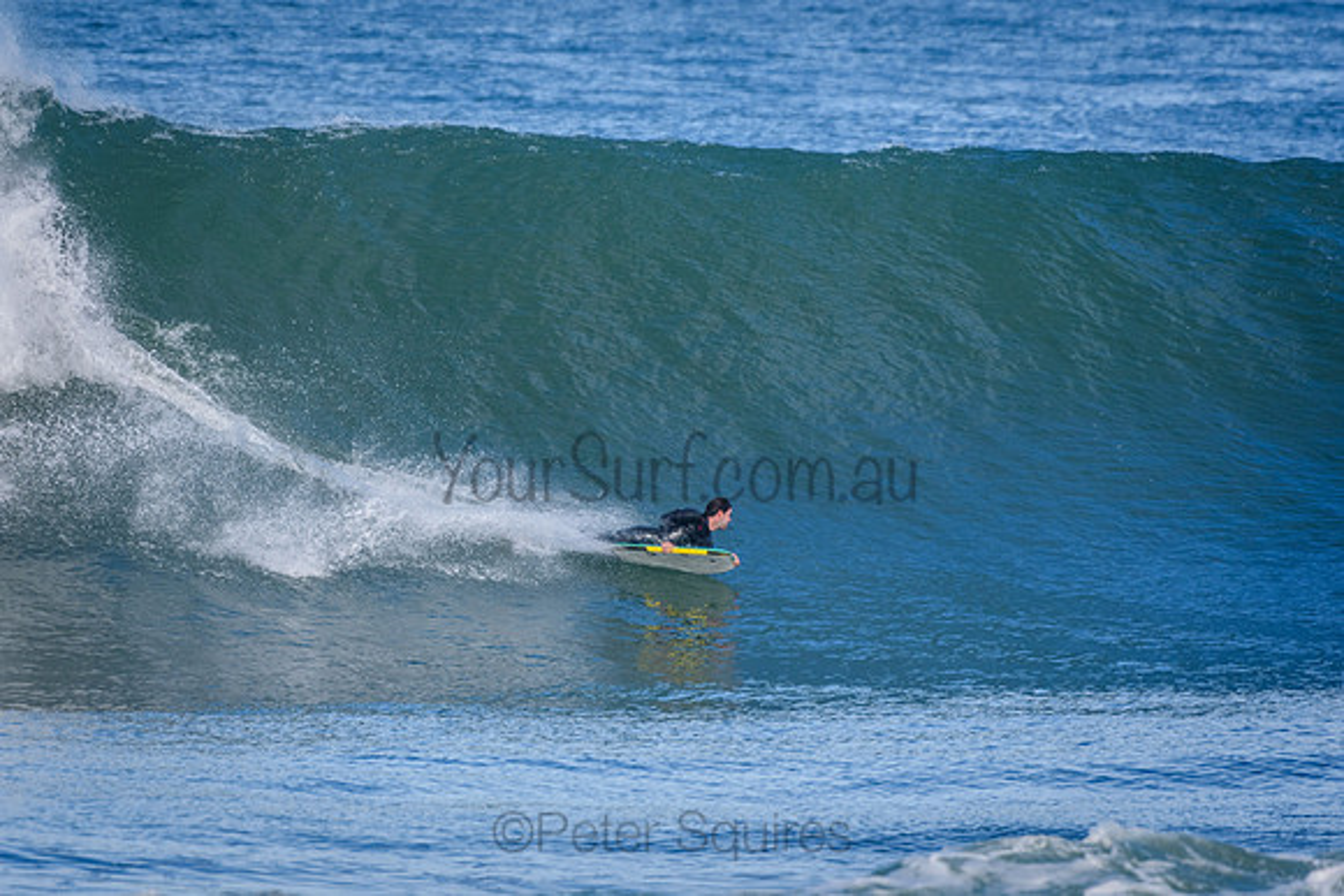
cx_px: 672
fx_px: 22964
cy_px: 448
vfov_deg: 2.2
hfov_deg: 3.4
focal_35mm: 615
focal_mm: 410
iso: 560
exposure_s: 1/2000
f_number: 5.6
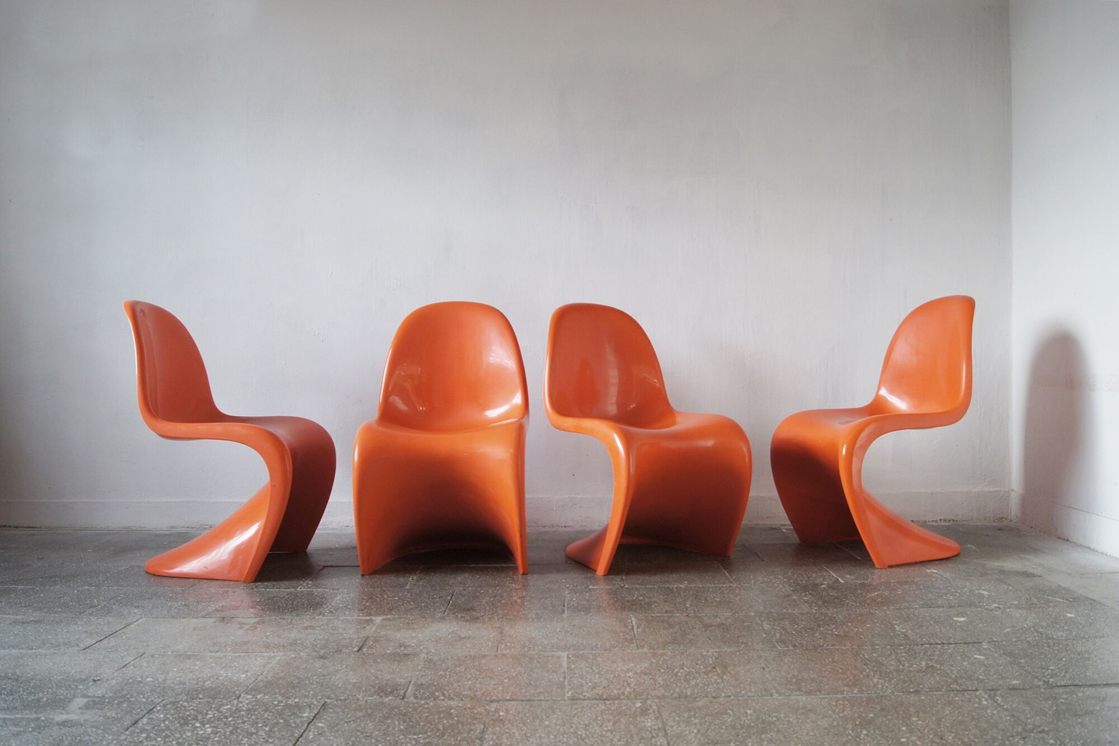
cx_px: 560
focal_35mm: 30
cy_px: 373
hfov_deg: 61.9
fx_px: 932
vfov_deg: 43.6
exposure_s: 1/50
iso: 400
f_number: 5.6
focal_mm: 20
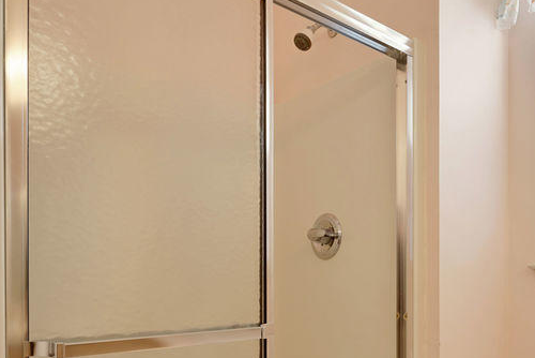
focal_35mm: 32
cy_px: 275
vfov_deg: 39.9
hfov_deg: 58.2
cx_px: 324
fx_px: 476
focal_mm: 16
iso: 200
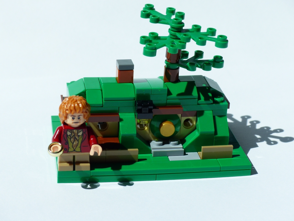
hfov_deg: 22.0
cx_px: 147
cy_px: 110
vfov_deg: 16.6
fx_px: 756
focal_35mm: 89
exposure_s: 1/2000
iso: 100
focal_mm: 15
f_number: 2.8
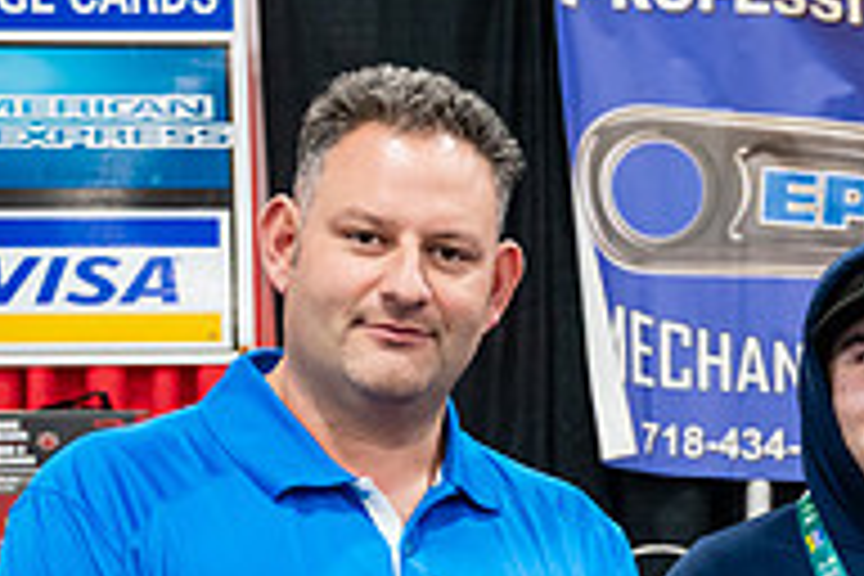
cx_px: 881
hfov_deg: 17.6
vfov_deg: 11.9
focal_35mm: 113
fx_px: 2712
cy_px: 653
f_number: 3.2
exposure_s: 1/200
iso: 3200
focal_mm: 36
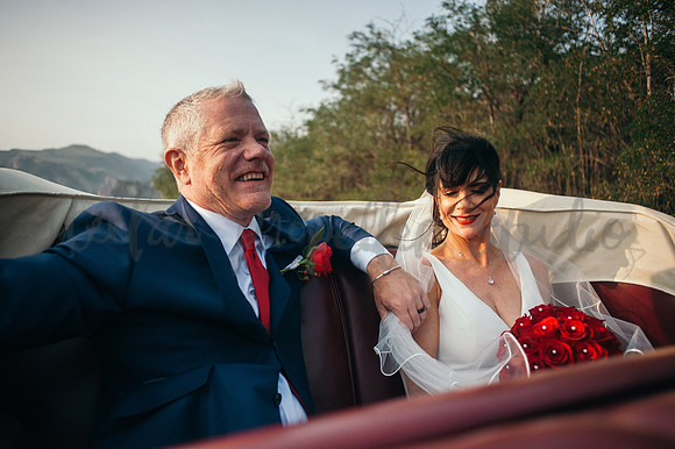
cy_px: 224
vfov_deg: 46.4
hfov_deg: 65.5
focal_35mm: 28
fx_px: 525
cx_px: 338
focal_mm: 28
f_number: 2.8
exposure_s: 1/8000
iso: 1000
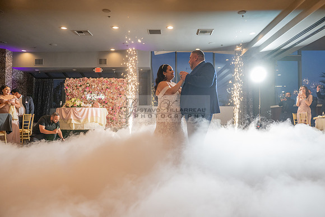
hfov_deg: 71.2
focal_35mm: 25
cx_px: 170
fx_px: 227
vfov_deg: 51.1
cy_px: 114
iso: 500
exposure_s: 1/250
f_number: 2.8
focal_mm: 24
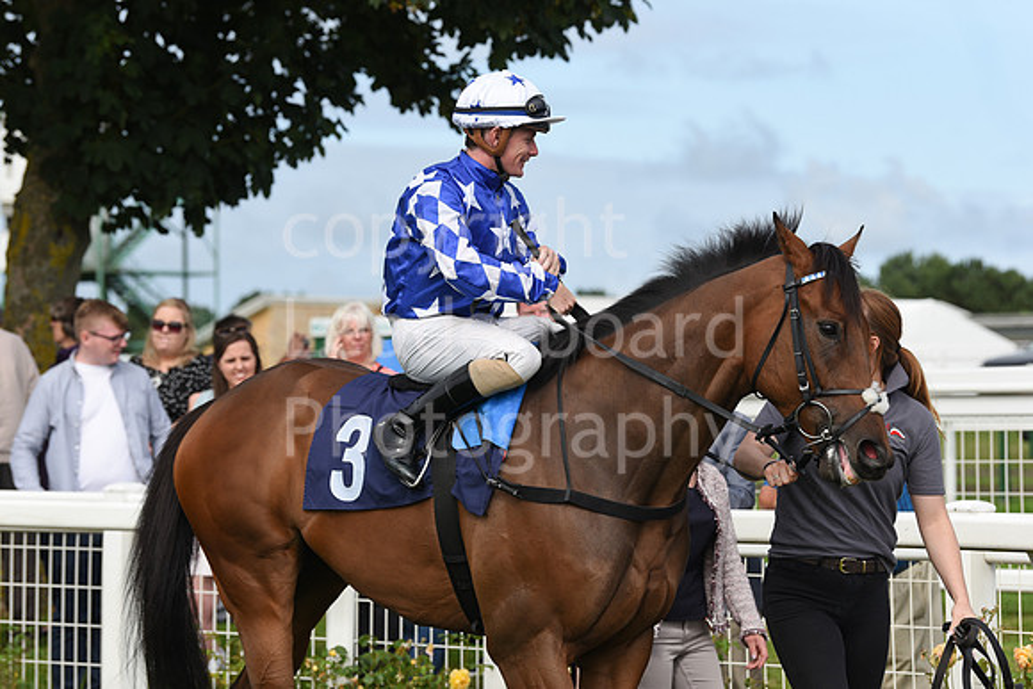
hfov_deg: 15.2
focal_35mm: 135
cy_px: 344
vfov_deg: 10.2
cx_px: 516
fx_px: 3874
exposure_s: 1/2500
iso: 400
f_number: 5.6
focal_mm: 135
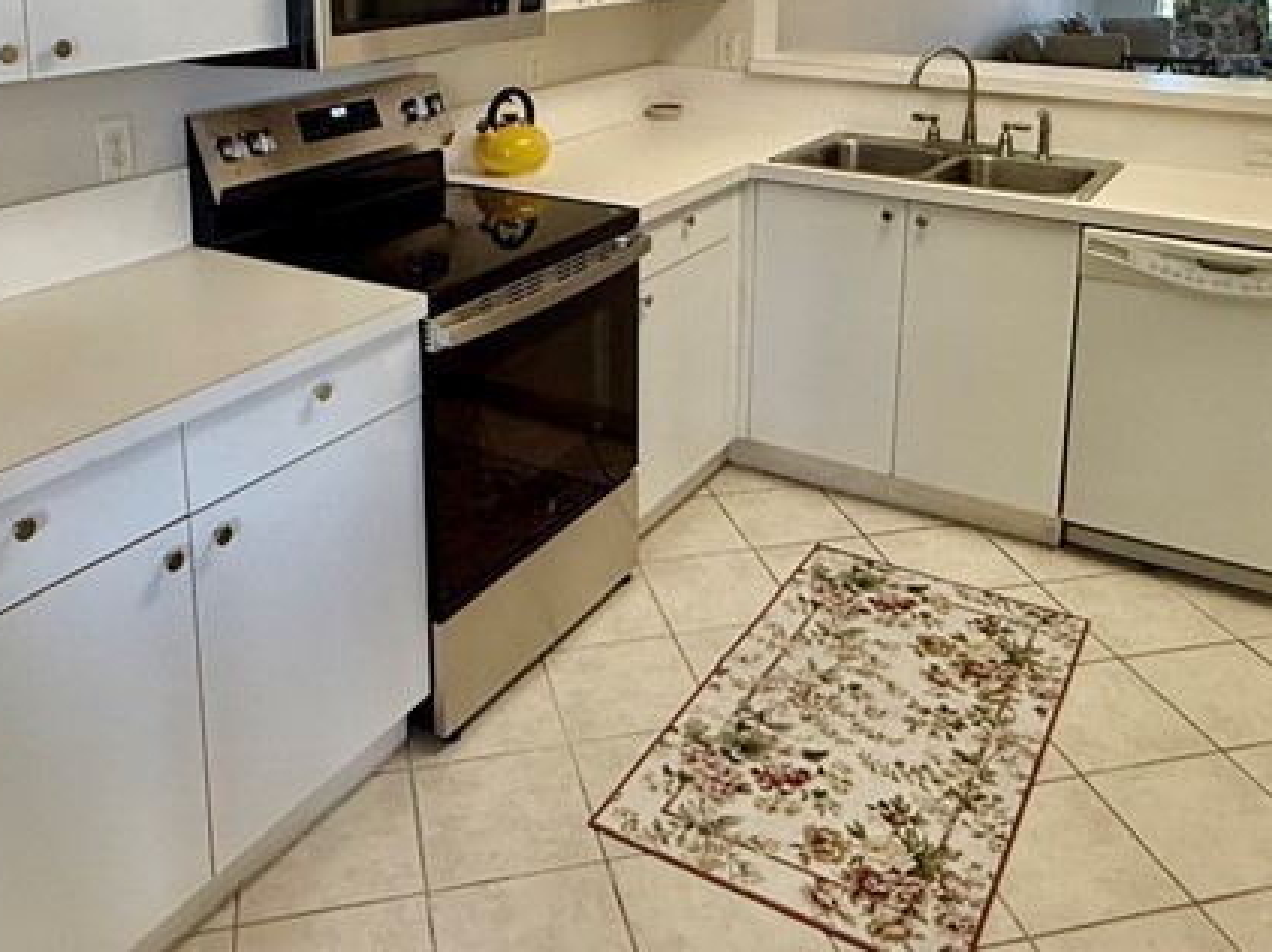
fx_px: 1249
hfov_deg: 53.9
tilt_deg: -10.4
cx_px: 582
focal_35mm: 34
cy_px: 133
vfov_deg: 39.4
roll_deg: -0.3
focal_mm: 2.22
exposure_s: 1/120
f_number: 2.2
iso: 320
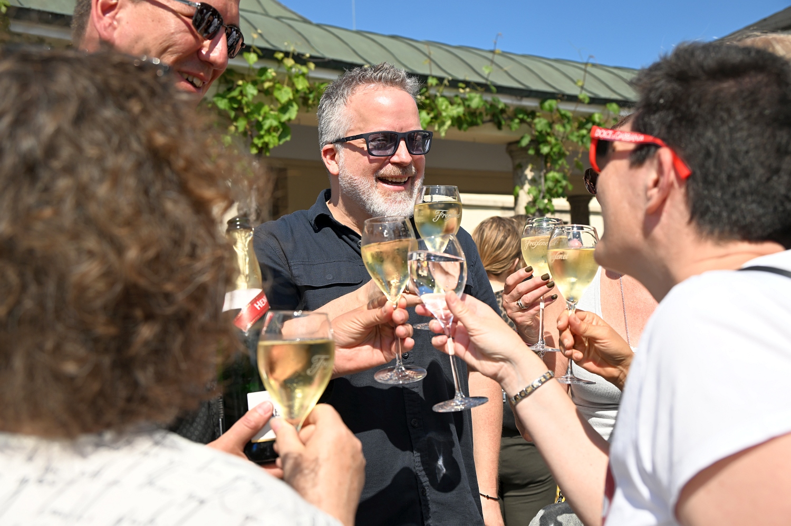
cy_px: 263
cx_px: 396
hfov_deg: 48.5
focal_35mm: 40
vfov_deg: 33.4
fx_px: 878
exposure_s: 1/500
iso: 100
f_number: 5.6
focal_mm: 40
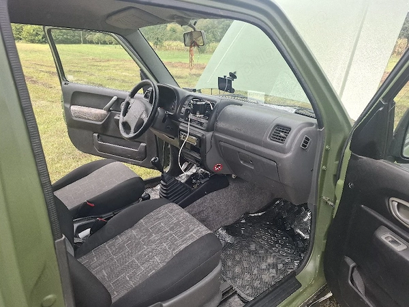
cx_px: 204
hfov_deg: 73.9
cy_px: 154
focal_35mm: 23
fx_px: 272
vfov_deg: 58.9
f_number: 1.8
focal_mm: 5.54
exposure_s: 1/400
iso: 50
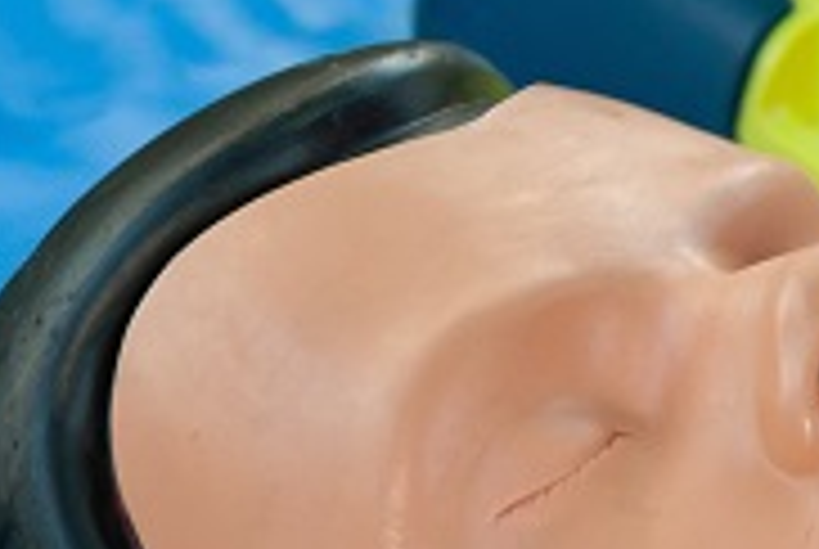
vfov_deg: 3.6
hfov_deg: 5.2
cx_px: 1822
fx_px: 8773
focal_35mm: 385
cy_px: 1125
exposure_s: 1/160
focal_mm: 52
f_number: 5
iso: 200
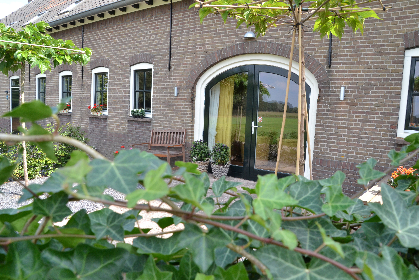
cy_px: 140
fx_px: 314
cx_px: 210
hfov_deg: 67.4
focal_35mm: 27
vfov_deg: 47.9
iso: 800
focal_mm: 18
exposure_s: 1/400
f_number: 10
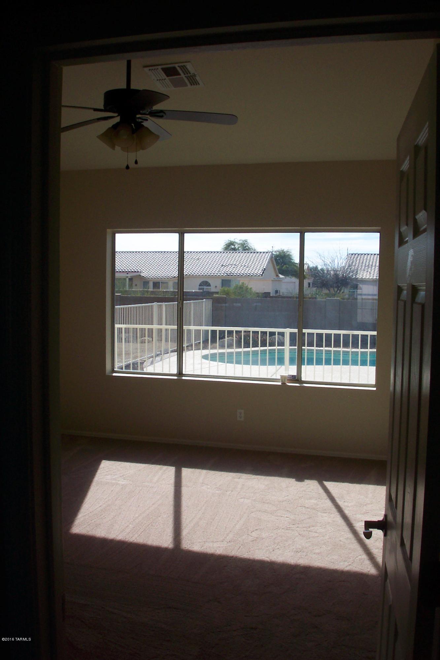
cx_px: 220
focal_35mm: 35
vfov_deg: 54.4
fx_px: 642
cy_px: 330
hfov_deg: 37.8
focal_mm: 7.5
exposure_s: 1/180
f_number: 9.5
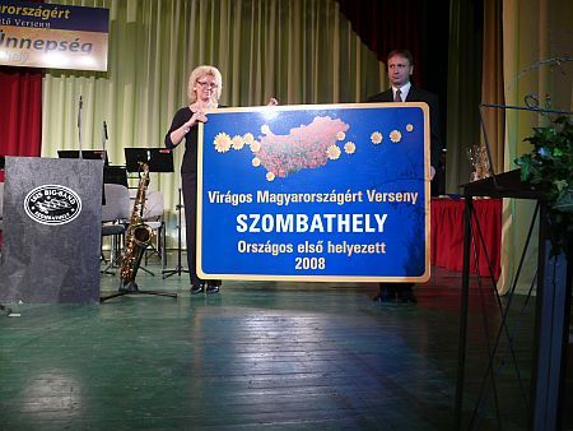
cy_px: 216
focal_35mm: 35
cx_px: 286
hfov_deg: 52.6
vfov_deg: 40.7
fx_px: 580
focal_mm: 7.4
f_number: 2.8
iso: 200
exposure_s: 1/20
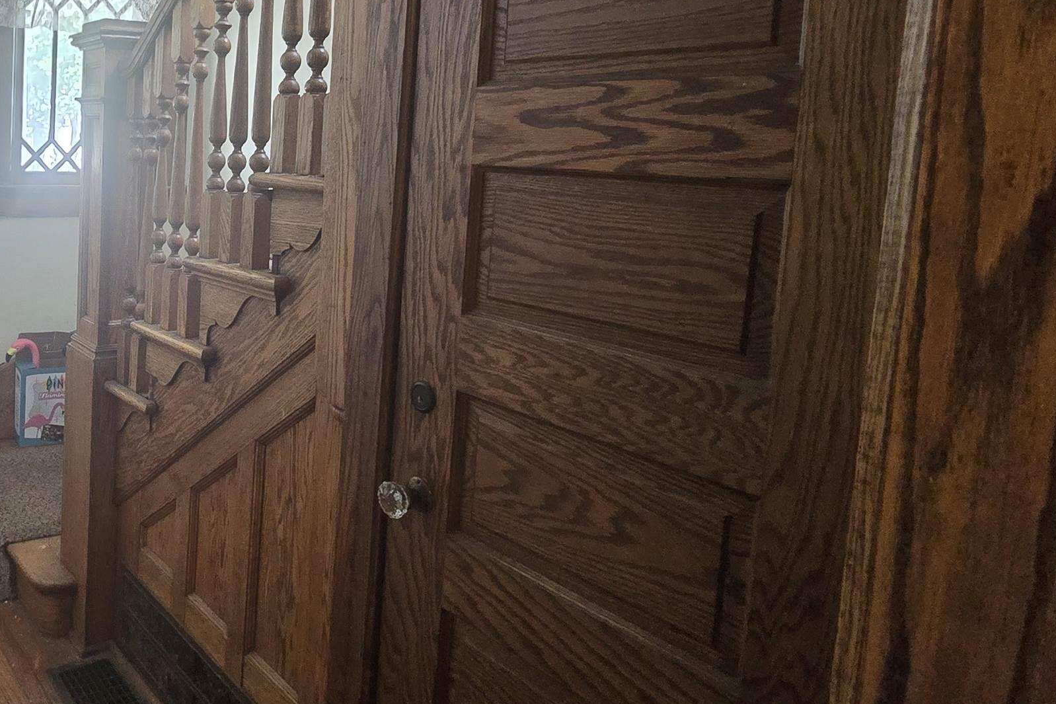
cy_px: 204
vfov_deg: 48.2
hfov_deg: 59.8
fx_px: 763
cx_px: 122
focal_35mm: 26
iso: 320
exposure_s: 1/60
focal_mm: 2.2
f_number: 2.2
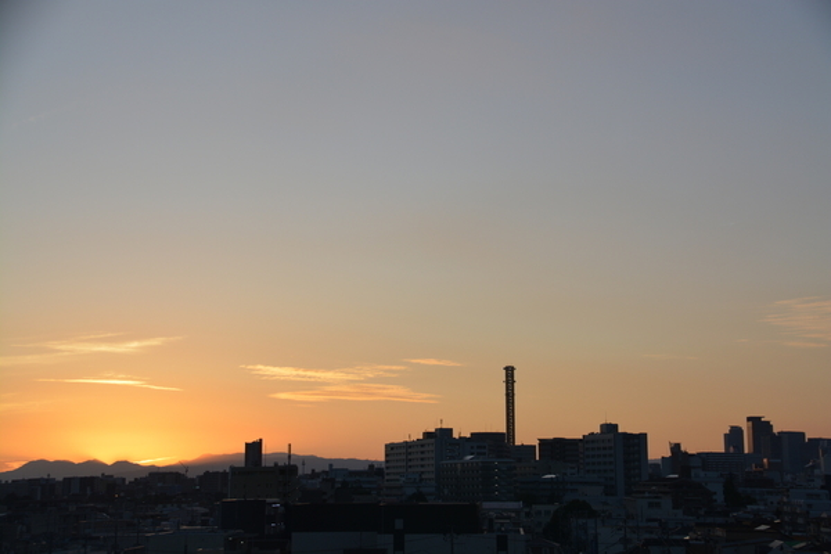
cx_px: 416
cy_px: 277
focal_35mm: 66
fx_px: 1523
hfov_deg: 30.5
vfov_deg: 20.6
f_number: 7.1
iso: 200
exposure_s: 1/200
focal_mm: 44
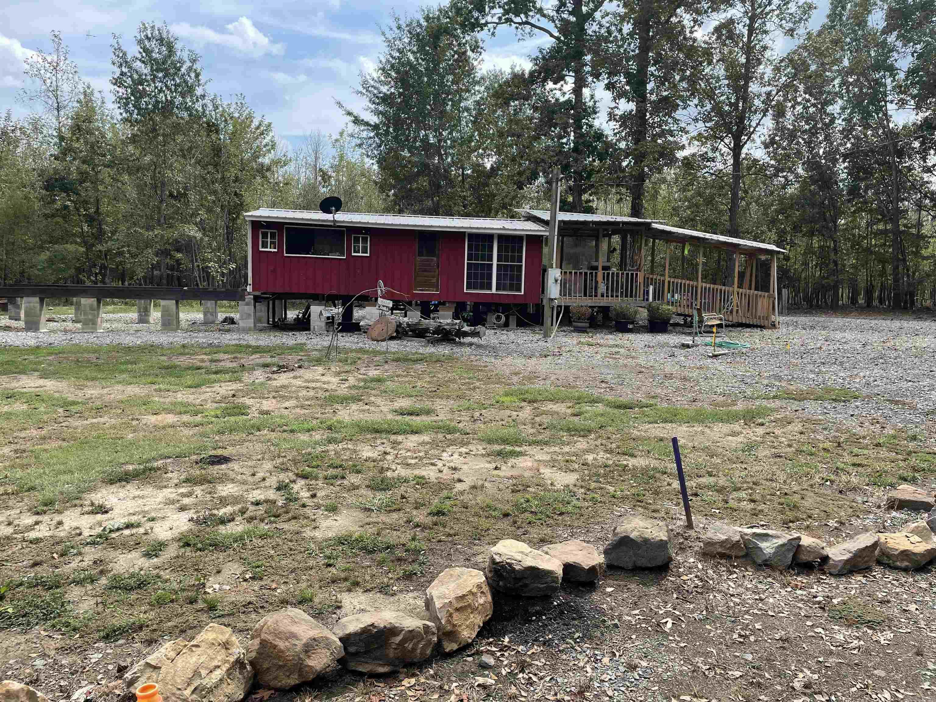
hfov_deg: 67.3
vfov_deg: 53.1
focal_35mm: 26
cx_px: 468
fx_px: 703
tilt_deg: -5.9
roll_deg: -0.9
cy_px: 351
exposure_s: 1/1276
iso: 32
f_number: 1.6
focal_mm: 4.2
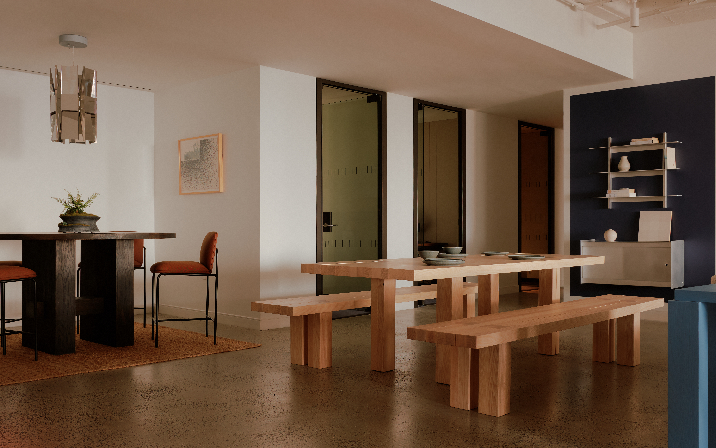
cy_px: 209
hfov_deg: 55.3
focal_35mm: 35
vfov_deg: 36.3
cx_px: 356
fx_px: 683
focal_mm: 34
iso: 100
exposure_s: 1
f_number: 7.1
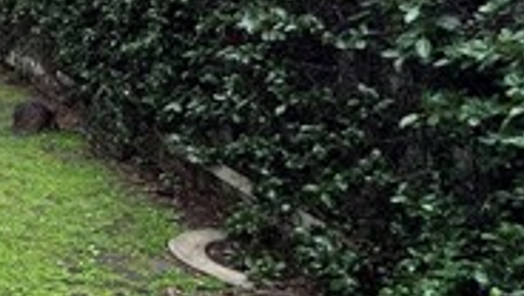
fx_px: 737
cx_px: -262
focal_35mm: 53
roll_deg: +1.3
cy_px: -57
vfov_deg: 21.2
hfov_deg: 27.3
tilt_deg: +1.7
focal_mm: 2.22
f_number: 2.2
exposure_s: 1/99
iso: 64
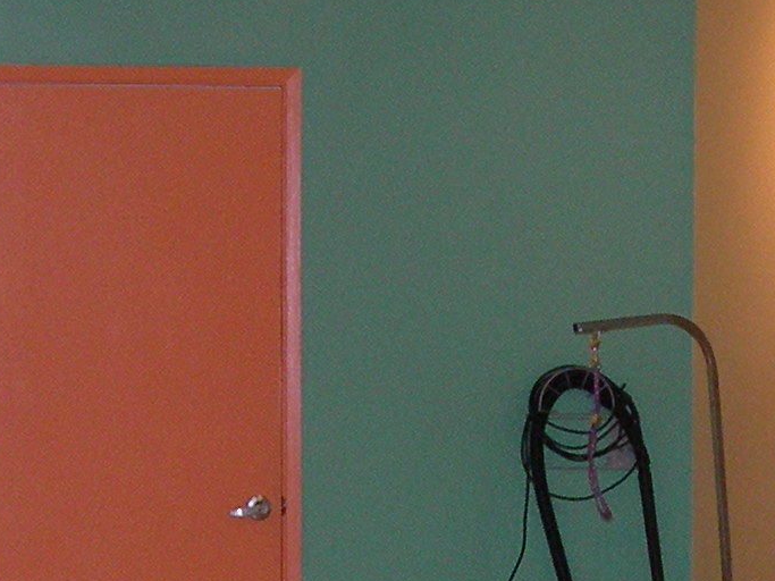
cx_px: 457
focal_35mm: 171
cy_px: 604
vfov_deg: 8.6
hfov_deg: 11.6
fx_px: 3828
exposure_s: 1/60.1
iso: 144
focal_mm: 7.8
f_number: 2.8
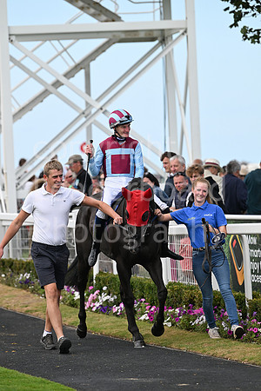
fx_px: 2066
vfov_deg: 10.8
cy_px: 196
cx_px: 130
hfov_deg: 7.2
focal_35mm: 190
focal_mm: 190
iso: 800
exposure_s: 1/2500
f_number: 4.5
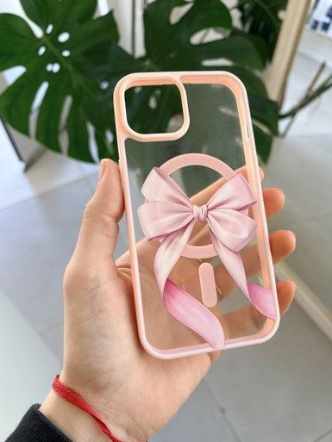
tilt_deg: -48.4
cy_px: 226
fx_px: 345
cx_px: 167
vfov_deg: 65.3
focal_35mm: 27
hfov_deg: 51.4
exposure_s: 1/122
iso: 64
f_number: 1.6
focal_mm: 5.96
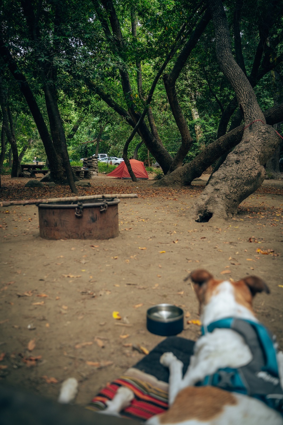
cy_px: 212
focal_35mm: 28
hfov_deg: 46.4
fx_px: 330
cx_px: 142
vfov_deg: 65.5
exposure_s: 1/250
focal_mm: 28
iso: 200
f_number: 2.8
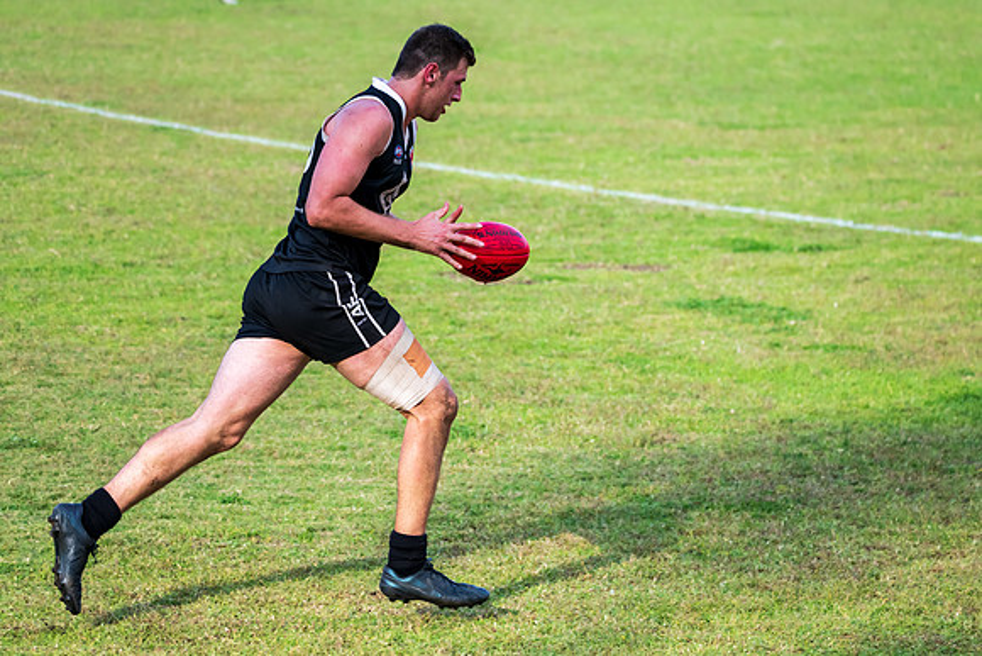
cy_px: 328
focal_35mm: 163
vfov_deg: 8.4
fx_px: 4453
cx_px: 534
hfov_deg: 12.6
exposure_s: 1/1250
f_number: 6.3
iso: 800
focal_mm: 150
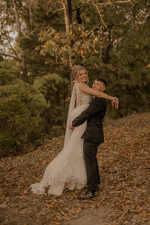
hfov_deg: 27.0
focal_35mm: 50
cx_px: 75
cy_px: 112
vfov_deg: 39.6
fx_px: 312
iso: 200
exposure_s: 1/500
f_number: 2
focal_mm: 50
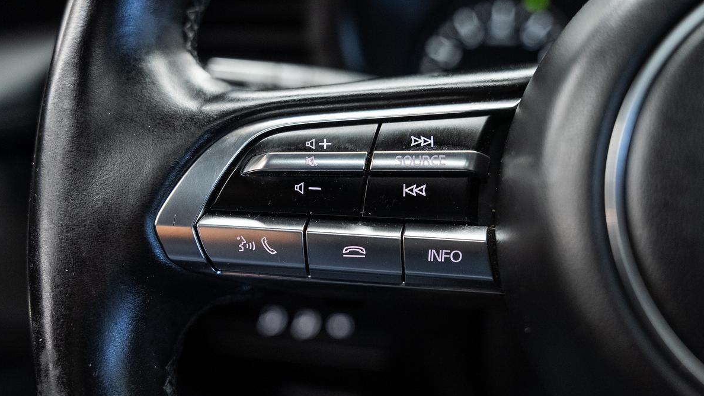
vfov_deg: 29.0
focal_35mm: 41
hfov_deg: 49.4
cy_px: 187
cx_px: 367
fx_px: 765
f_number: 3.5
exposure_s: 1/40
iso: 1000
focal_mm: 32.3
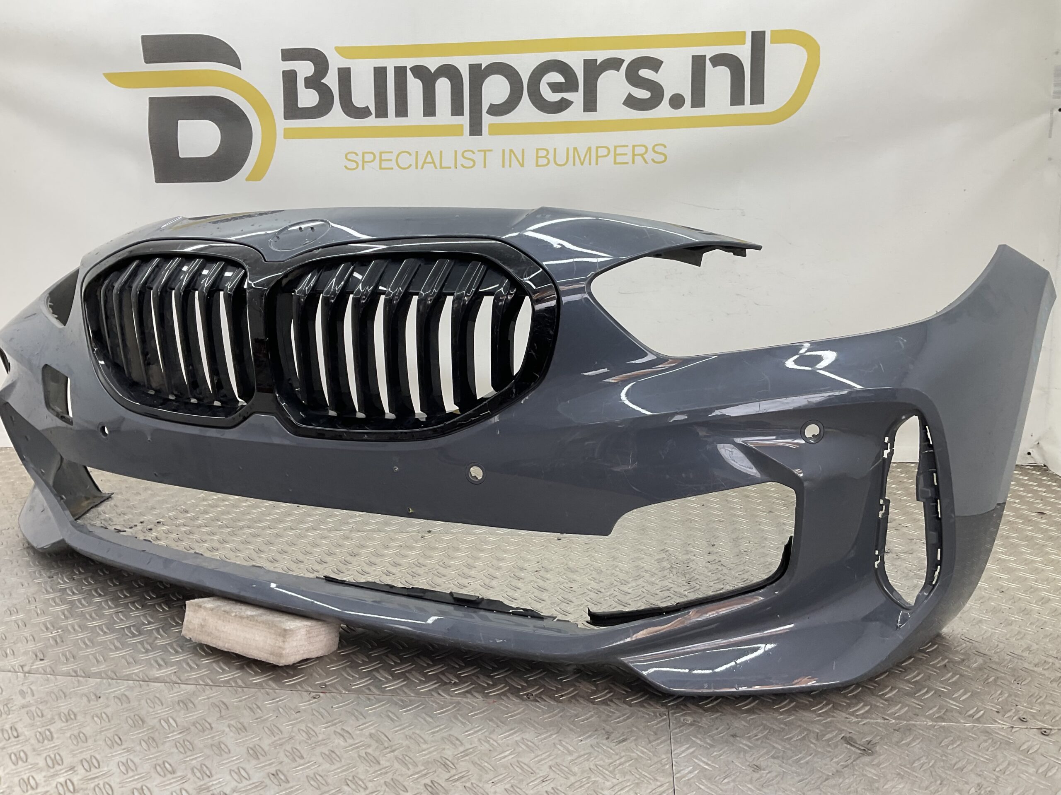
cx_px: 530
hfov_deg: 61.7
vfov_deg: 48.2
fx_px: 889
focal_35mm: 29
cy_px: 398
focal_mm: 3
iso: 25
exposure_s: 1/100
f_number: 1.8
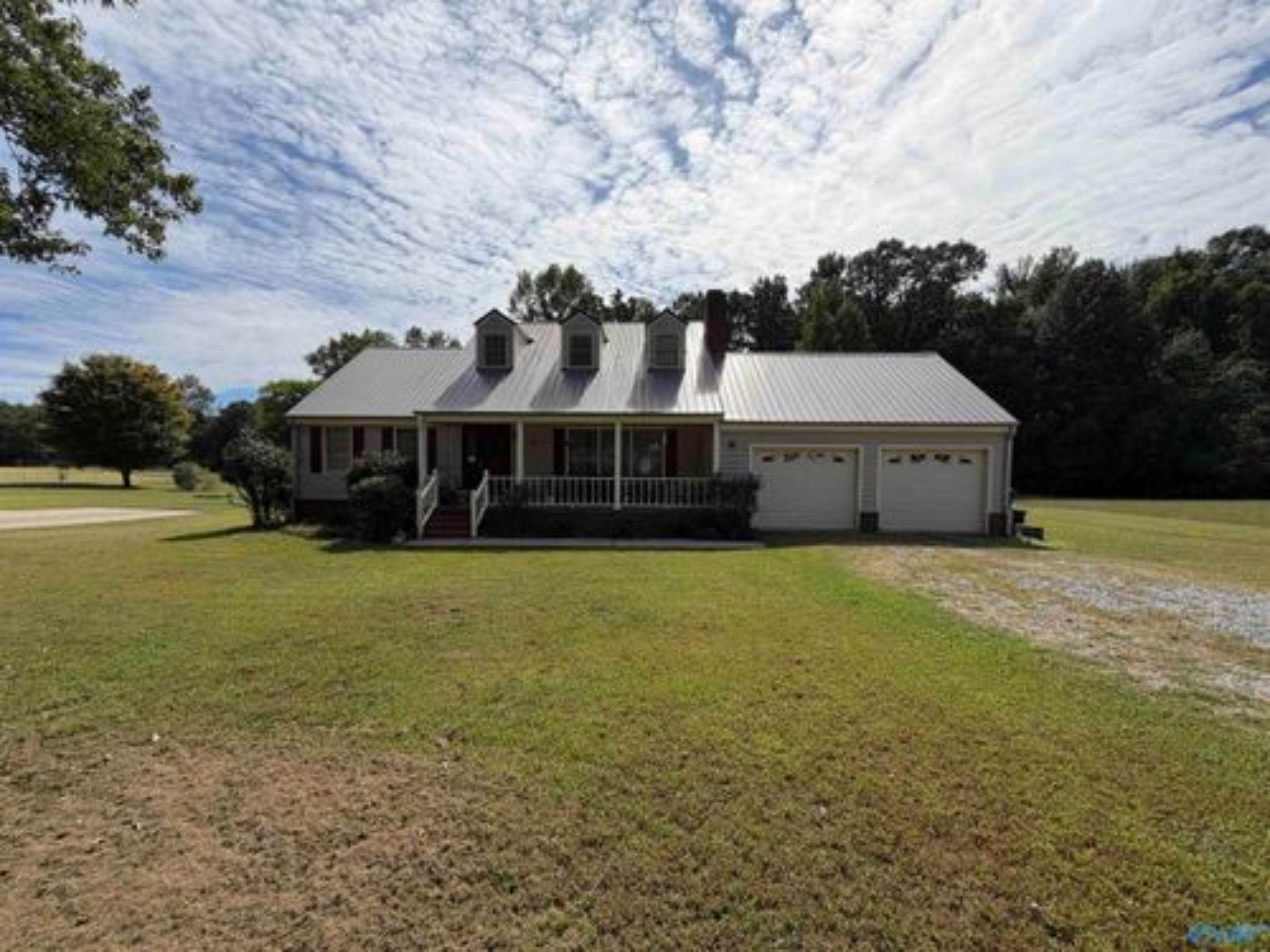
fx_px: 514
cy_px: 476
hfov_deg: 102.1
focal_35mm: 14
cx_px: 635
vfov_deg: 85.7
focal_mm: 2.22
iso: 20
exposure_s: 1/1656
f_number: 2.2
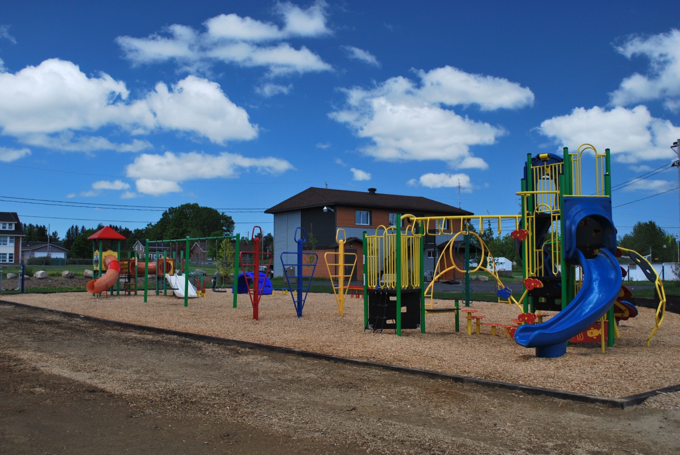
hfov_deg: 53.1
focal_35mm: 36
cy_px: 228
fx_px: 681
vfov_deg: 37.0
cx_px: 340
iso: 200
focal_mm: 24
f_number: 6.3
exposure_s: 1/320
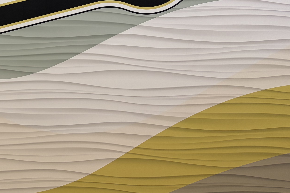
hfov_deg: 28.8
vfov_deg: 21.0
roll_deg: -1.7
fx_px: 499
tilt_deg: +1.9
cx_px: -42
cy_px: -9
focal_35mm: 62
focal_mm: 5.96
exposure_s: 1/120
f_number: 1.6
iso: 80
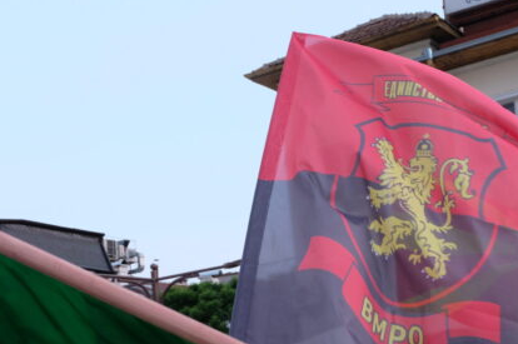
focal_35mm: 74
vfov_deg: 18.2
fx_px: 1064
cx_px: 385
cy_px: 265
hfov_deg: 27.0
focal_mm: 29.5
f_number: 4.7
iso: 1250
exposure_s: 1/125
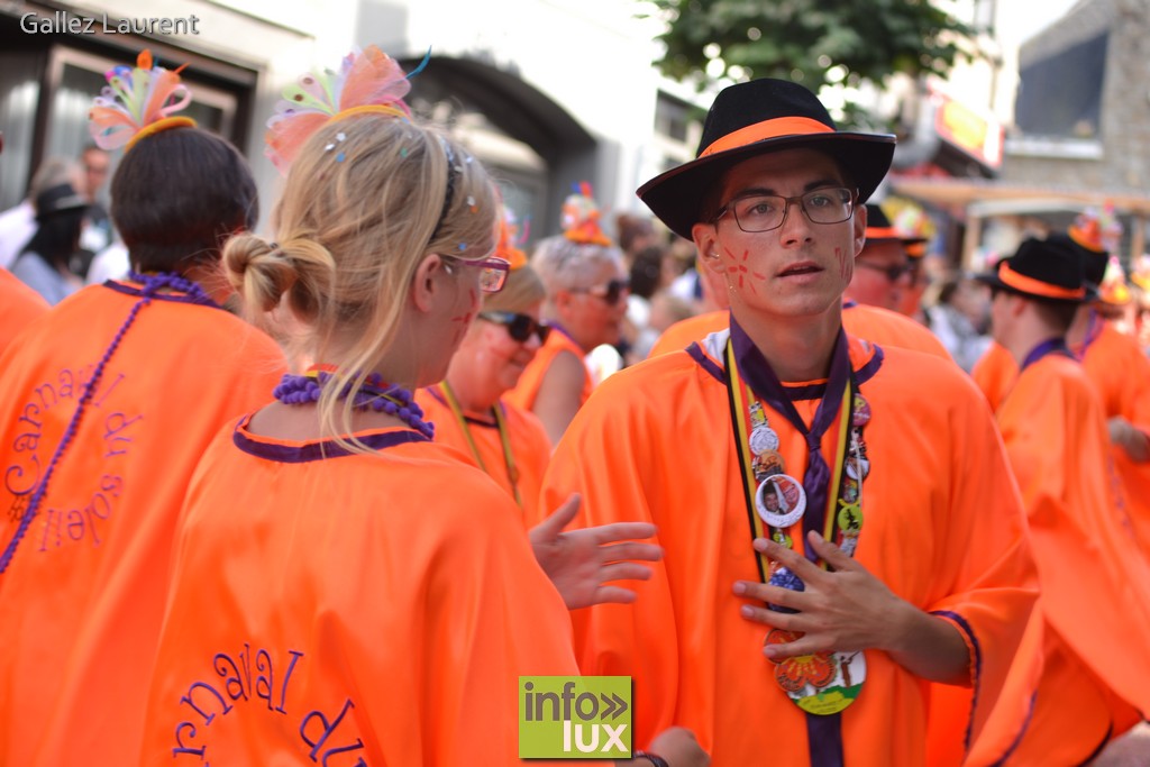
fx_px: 2396
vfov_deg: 18.2
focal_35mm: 75
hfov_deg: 27.0
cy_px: 384
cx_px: 575
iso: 100
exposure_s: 1/200
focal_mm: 50
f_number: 3.2
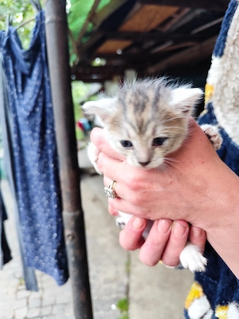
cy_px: 160
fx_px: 212
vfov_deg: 73.9
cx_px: 120
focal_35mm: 23
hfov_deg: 58.9
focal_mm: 6.19
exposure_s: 1/33.3
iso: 1000
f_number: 1.65
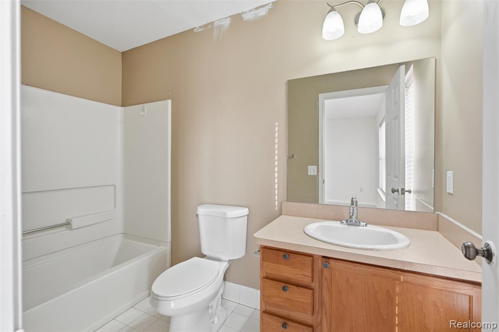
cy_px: 166
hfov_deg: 96.8
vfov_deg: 73.7
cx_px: 250
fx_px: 222
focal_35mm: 16
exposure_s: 1/200
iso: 400
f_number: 8
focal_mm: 16
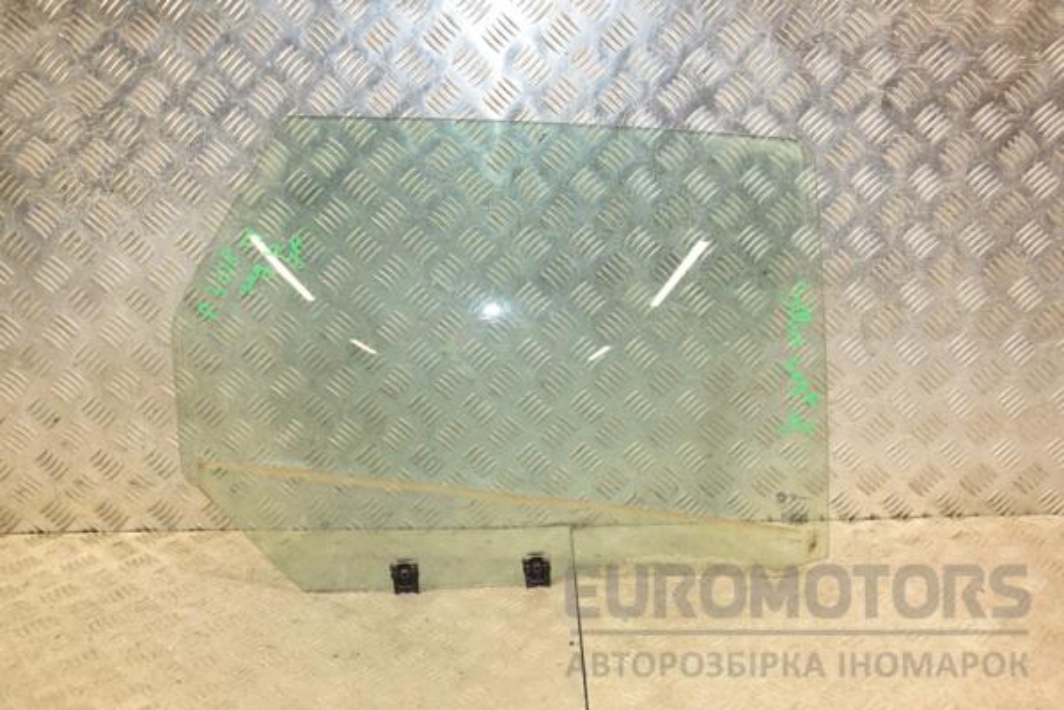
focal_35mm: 39
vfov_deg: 34.2
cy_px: 355
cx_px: 532
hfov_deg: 49.6
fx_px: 1153
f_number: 5
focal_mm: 26
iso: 800
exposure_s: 1/200
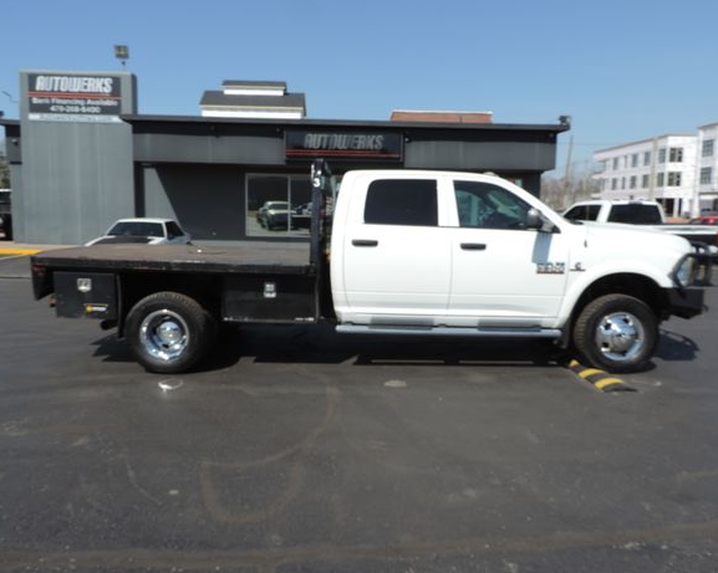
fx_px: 552
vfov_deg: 54.9
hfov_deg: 66.1
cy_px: 285
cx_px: 366
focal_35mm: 26
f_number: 3.3
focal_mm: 4.3
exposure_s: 1/1250
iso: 80
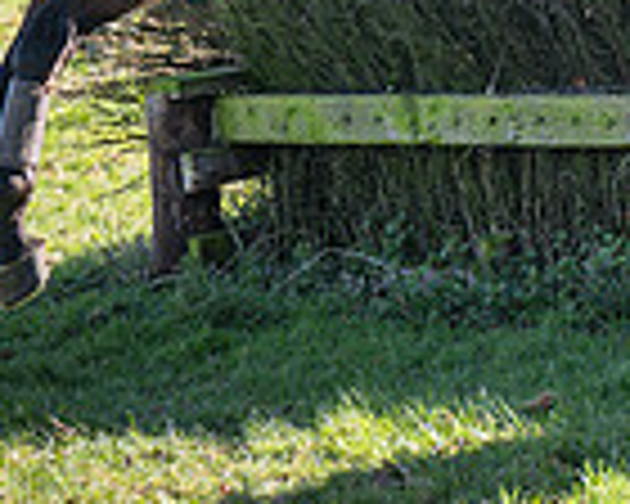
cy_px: -459
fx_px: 5892
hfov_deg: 6.0
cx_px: 1106
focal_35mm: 316
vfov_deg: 4.8
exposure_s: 1/1600
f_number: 2.8
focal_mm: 70
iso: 400
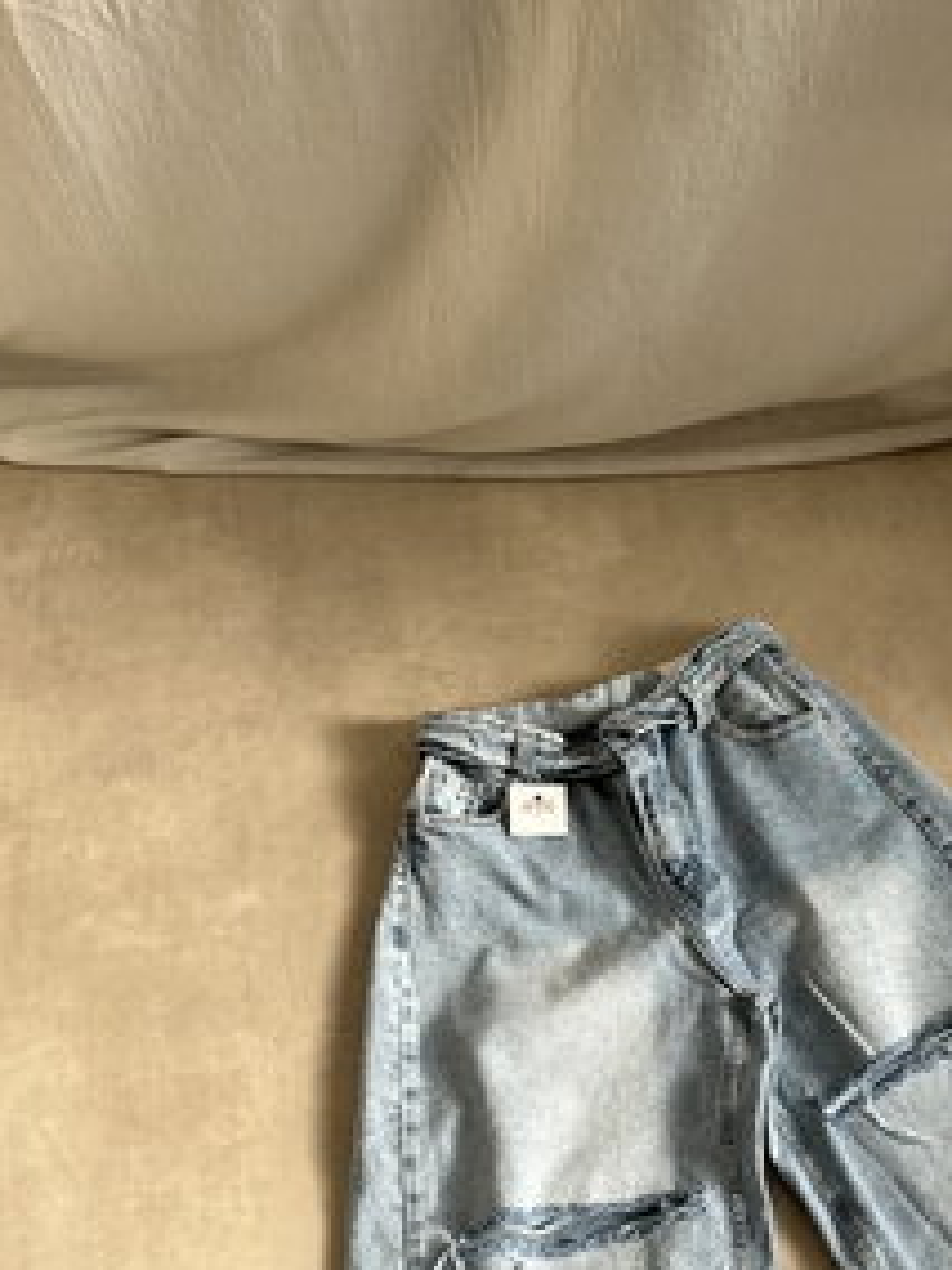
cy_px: 977
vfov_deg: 40.7
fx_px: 1650
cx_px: 635
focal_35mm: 45
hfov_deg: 31.9
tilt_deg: -63.3
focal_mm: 6.86
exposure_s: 1/864
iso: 80
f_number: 1.78
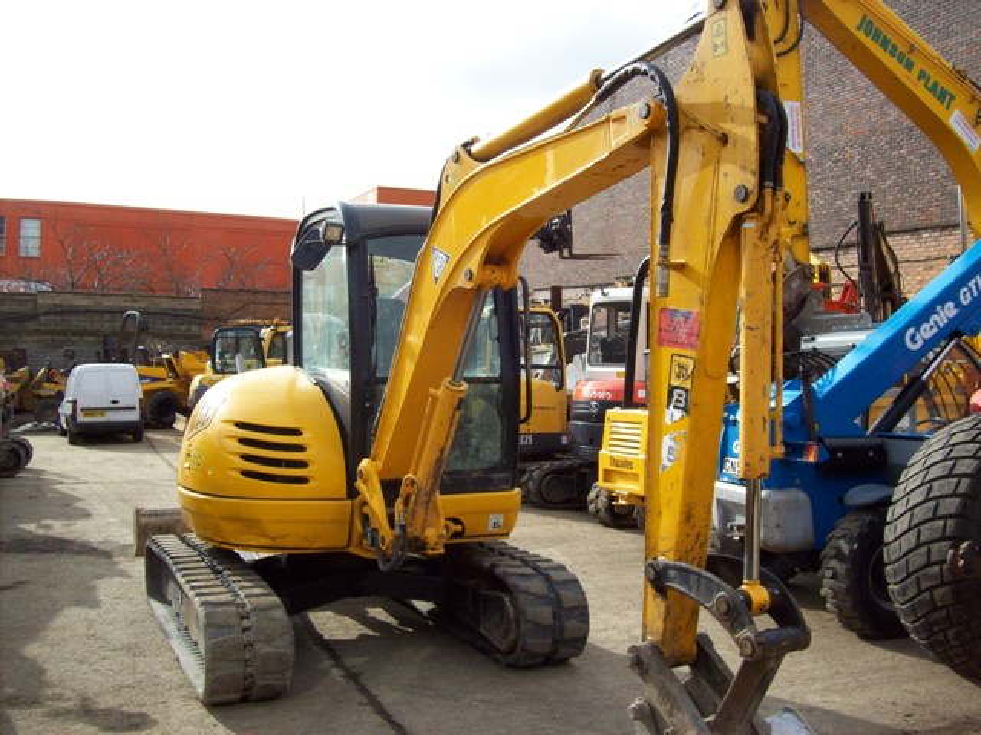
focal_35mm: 36
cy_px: 368
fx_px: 1020
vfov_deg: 39.7
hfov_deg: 51.4
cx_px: 490
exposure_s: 1/329
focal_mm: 6
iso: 80
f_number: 4.8
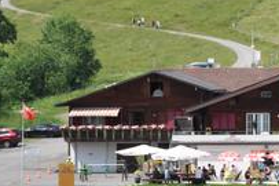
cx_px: 355
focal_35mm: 275
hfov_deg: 7.4
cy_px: 65
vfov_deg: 5.0
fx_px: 2129
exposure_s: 1/640
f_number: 6.3
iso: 200
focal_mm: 62
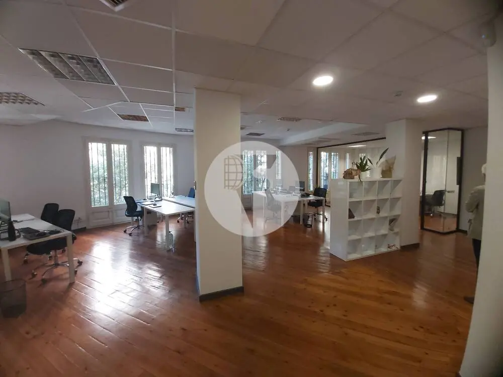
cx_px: 252
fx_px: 174
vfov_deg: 94.5
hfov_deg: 110.5
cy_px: 188
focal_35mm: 12
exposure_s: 1/50
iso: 160
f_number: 2.2
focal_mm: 1.42
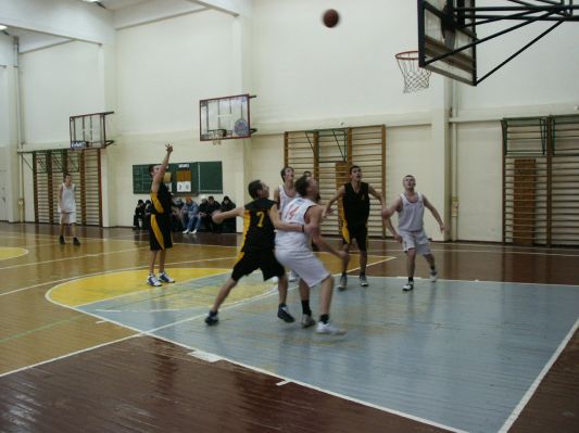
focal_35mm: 35
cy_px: 216
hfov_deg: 52.7
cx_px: 290
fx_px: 585
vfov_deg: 40.7
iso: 200
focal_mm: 7.19
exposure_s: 1/45
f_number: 3
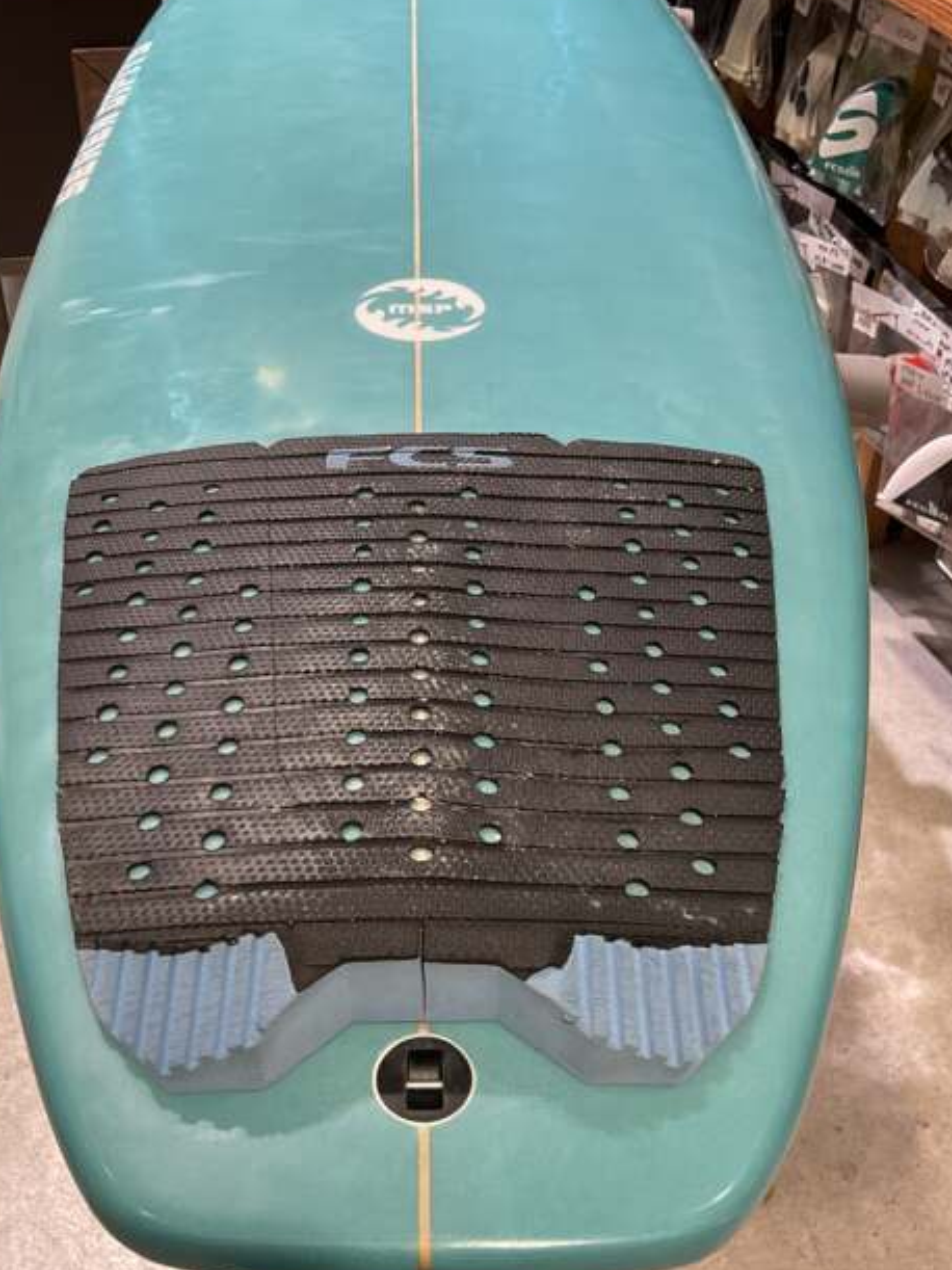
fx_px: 1394
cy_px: 565
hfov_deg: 37.7
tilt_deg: -37.1
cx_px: 426
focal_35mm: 38
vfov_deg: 48.9
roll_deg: -1.9
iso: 64
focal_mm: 3
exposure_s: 1/100
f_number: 1.8
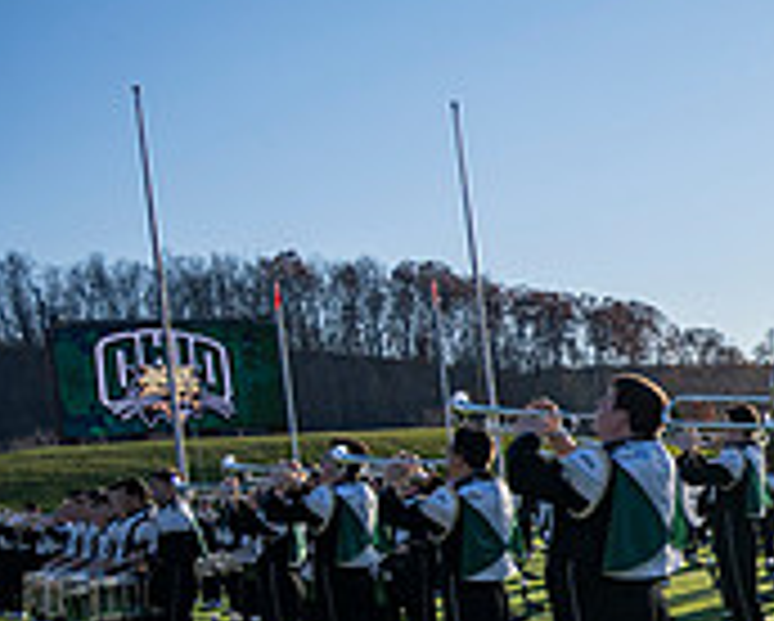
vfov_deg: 19.8
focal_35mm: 76
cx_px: 1233
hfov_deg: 20.5
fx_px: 1743
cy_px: 551
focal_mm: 24
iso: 80
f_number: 4
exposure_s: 1/800
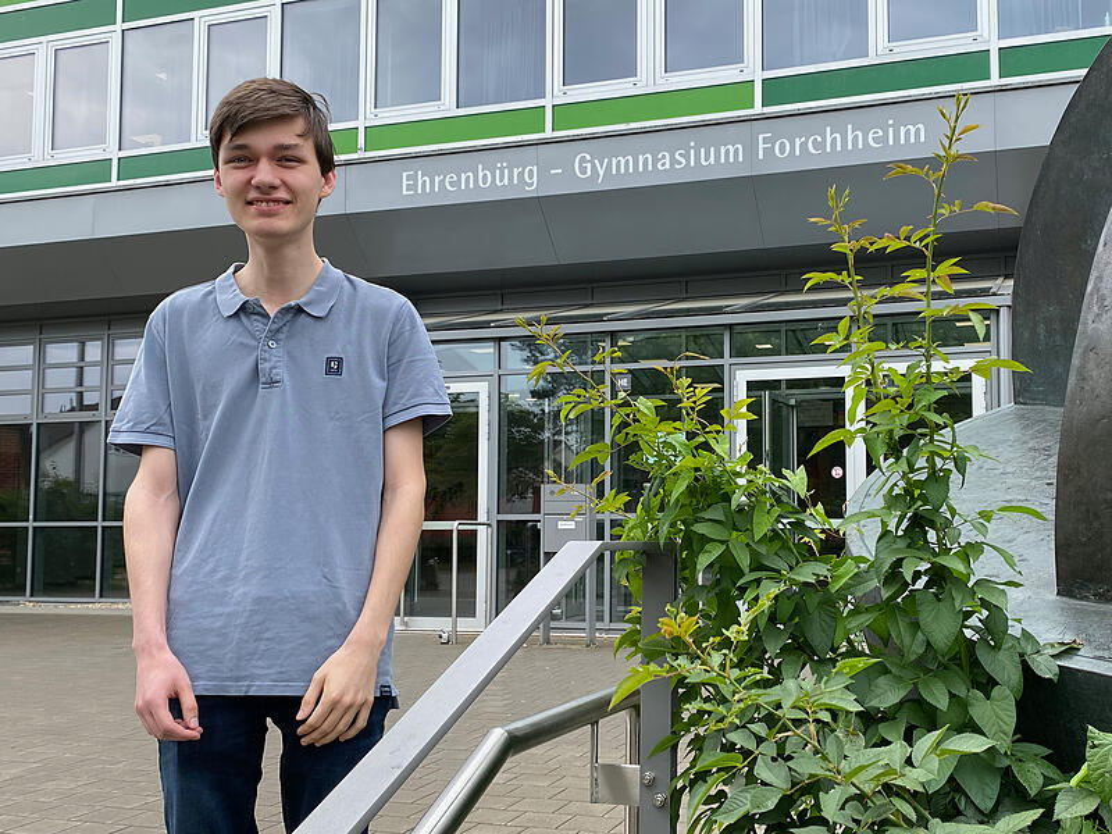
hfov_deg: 67.3
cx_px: 556
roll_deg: +0.1
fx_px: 835
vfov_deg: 53.1
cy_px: 417
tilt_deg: +4.0
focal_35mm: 26
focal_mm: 4.25
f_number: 1.8
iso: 32
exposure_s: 1/673
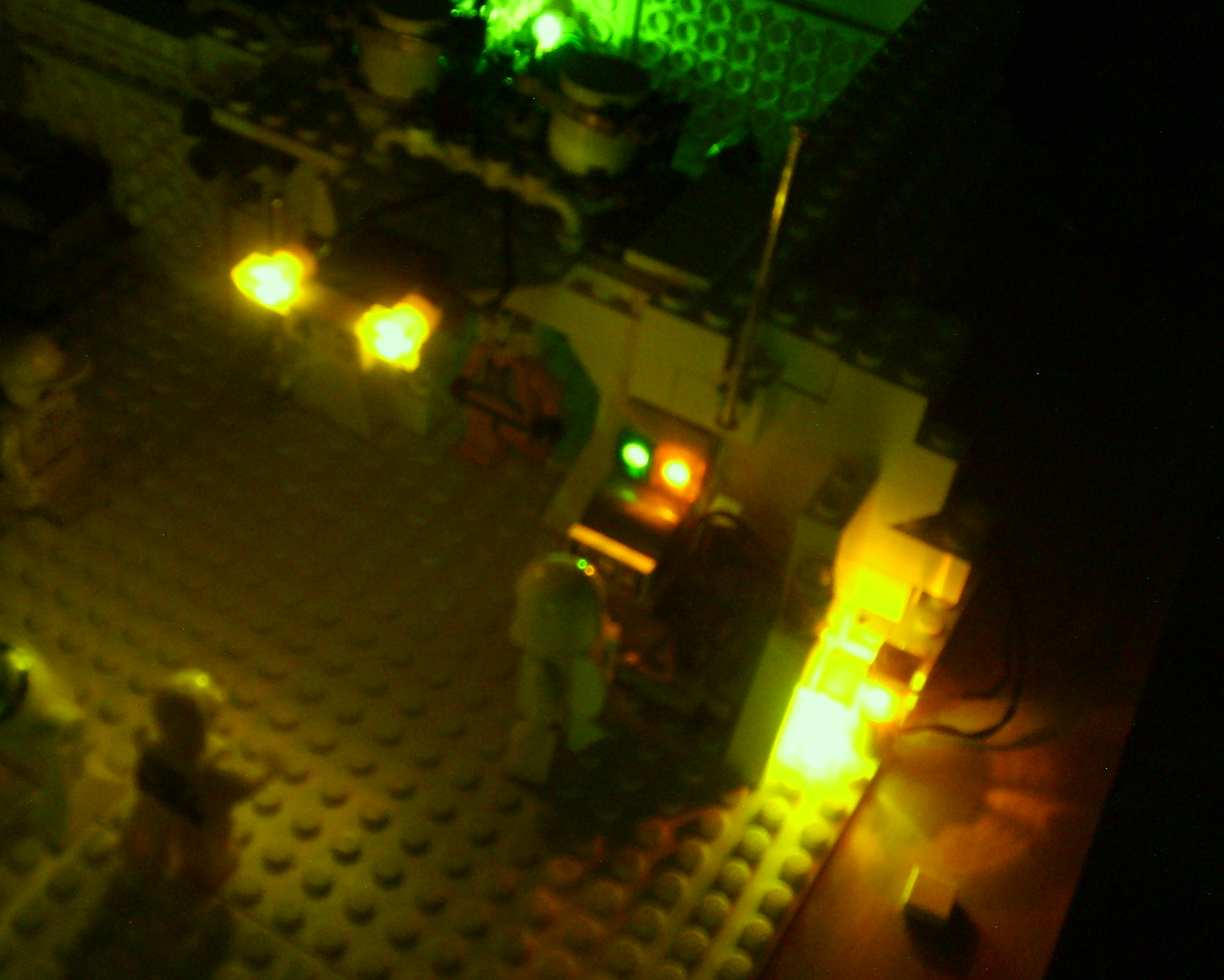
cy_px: 437
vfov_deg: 33.4
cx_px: 470
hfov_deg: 40.9
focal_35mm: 45
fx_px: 1630
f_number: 2.8
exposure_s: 1
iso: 213
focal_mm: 5.8
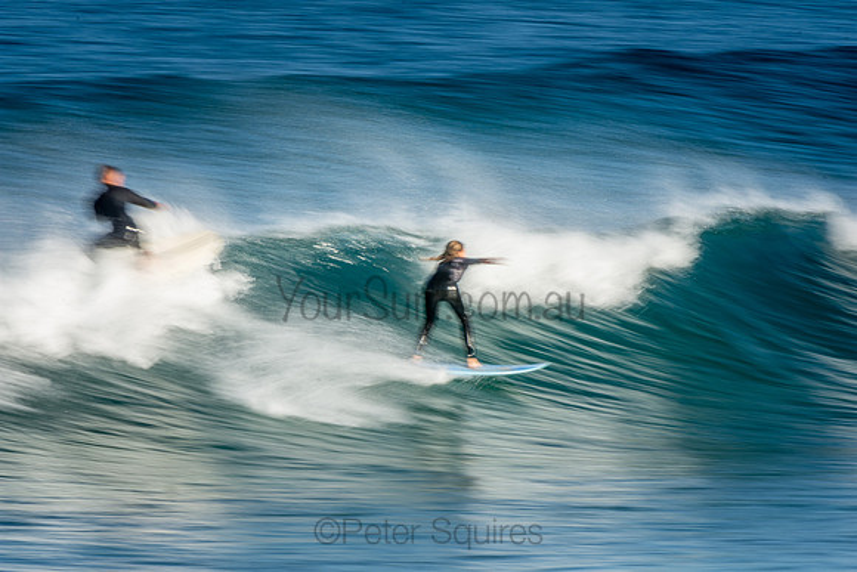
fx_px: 14286
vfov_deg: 2.3
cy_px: 286
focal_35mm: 600
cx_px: 428
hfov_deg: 3.4
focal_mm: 400
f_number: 25
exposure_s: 1/20
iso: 100
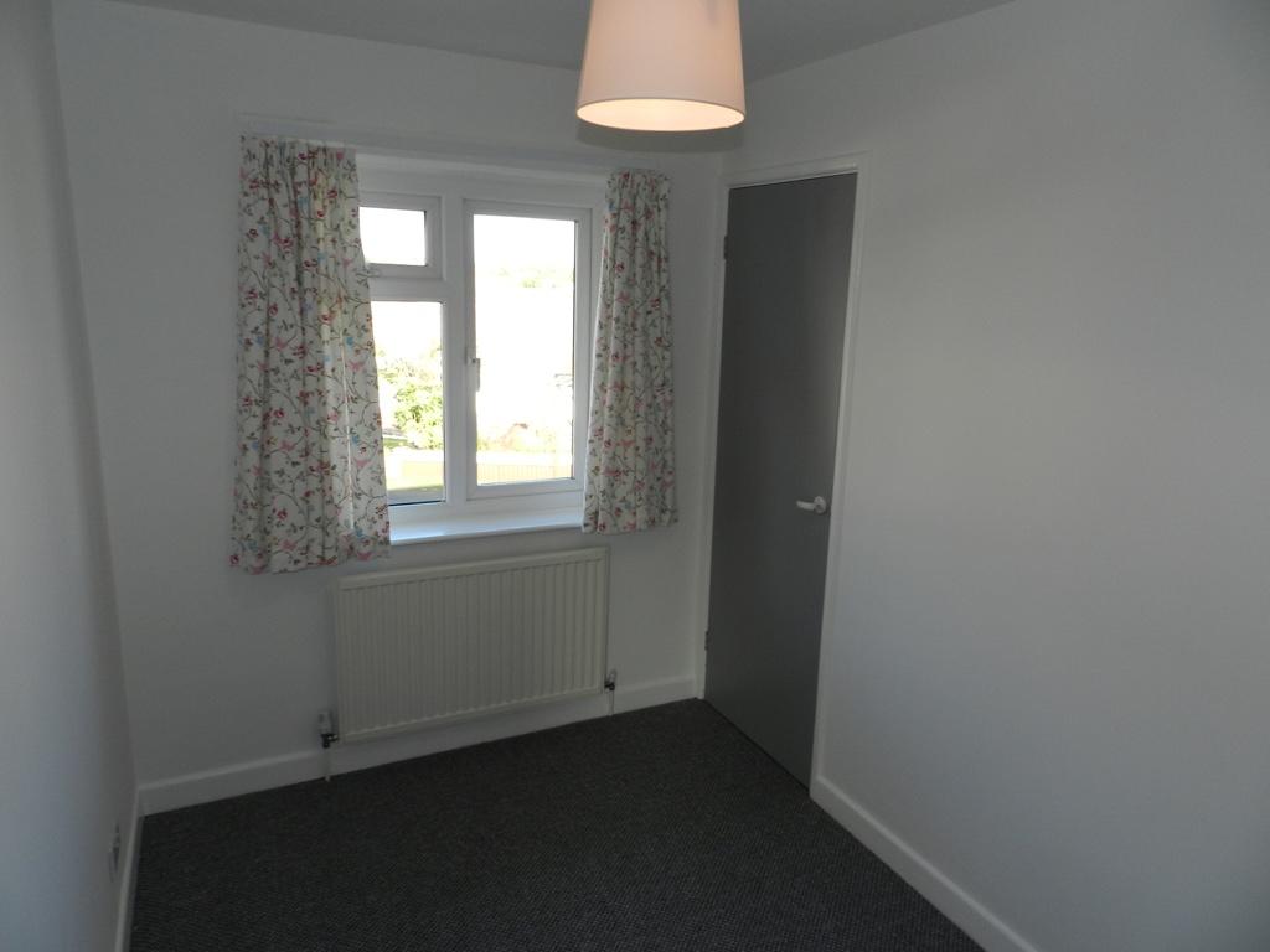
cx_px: 635
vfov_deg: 58.9
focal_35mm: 23
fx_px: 844
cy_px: 476
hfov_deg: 73.9
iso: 160
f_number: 3.4
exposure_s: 1/160
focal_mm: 4
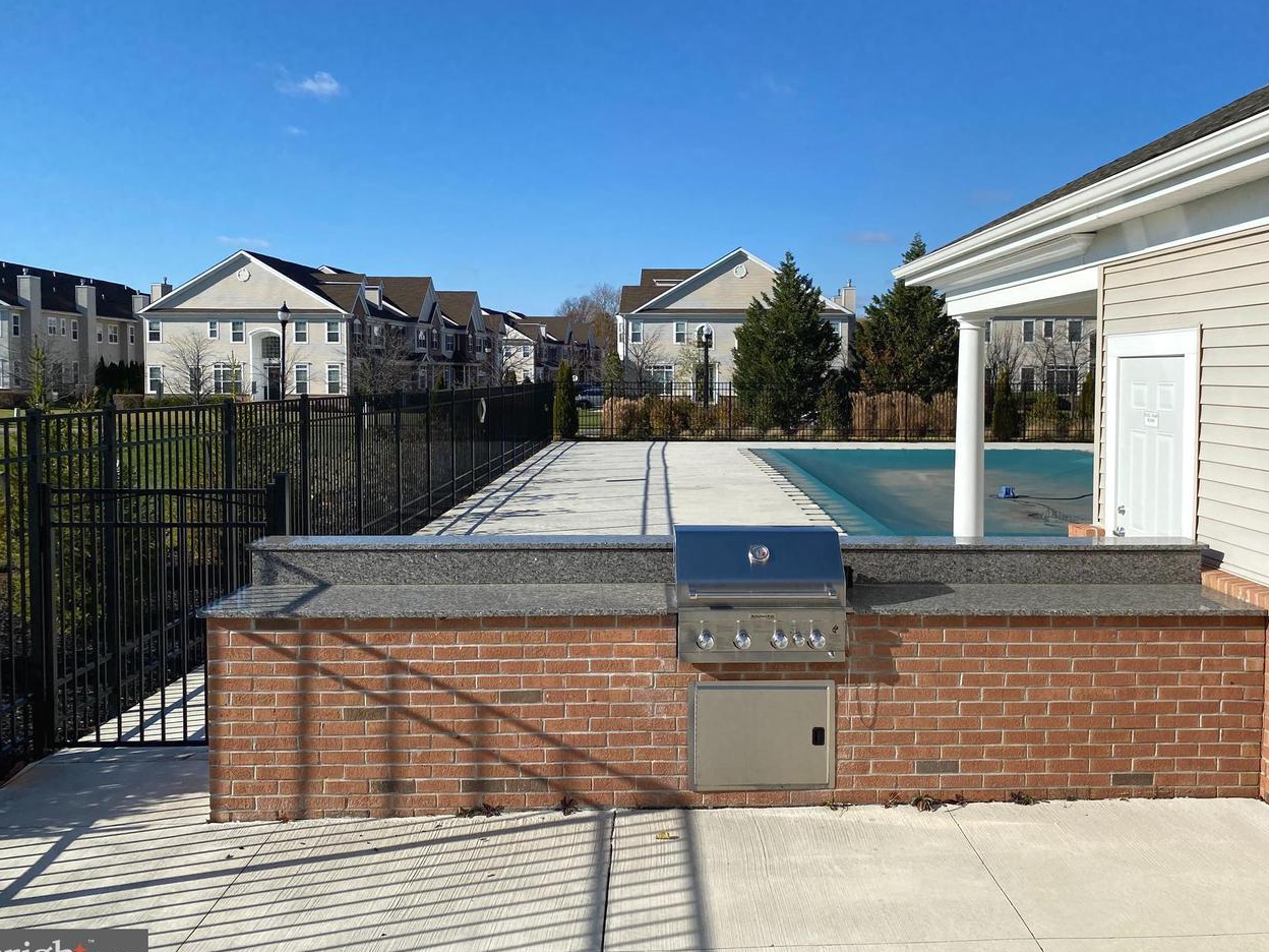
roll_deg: -0.6
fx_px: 1100
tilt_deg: -3.2
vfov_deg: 46.8
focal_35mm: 30
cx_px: 702
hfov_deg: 59.8
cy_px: 438
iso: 32
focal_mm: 4.25
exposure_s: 1/4115
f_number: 1.8
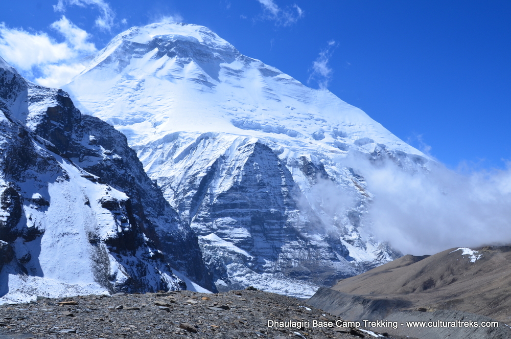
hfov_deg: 53.2
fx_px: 510
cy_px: 170
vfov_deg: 36.7
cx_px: 256
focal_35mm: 36
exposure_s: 1/400
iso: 200
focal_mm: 24
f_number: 11
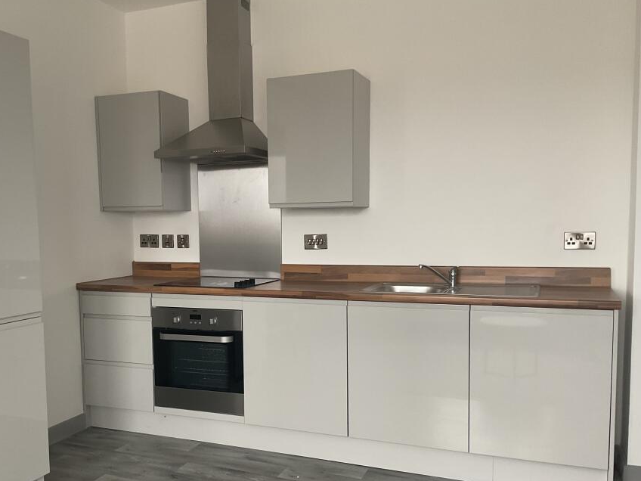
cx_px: 274
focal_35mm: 35
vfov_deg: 40.6
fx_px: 648
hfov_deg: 52.4
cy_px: 282
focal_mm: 3
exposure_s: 1/50
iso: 50
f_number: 1.8
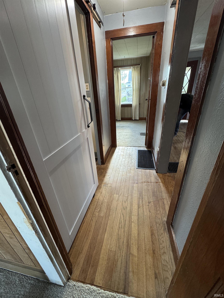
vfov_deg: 102.1
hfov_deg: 85.7
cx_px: 112
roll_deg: +3.9
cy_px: 149
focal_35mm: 14
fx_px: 121
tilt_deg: -26.1
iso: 250
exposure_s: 1/60
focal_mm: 2.22
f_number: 2.2
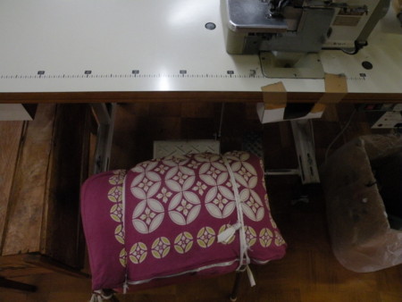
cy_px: 151
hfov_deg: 65.3
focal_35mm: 27
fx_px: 314
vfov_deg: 51.4
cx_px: 201
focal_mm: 4.7
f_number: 6.3
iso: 400
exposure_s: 1/29.2
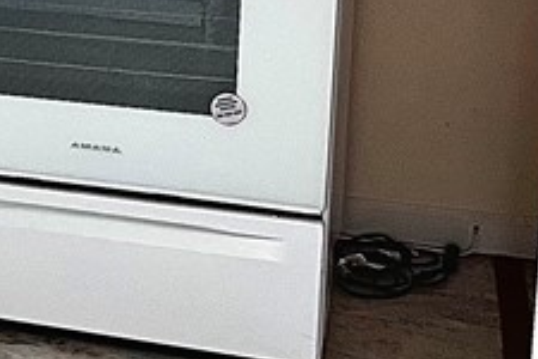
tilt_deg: -12.3
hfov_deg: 14.2
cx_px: -507
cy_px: -89
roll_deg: +2.2
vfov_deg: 10.9
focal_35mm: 123
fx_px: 1838
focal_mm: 5.1
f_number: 1.6
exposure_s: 1/60
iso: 160
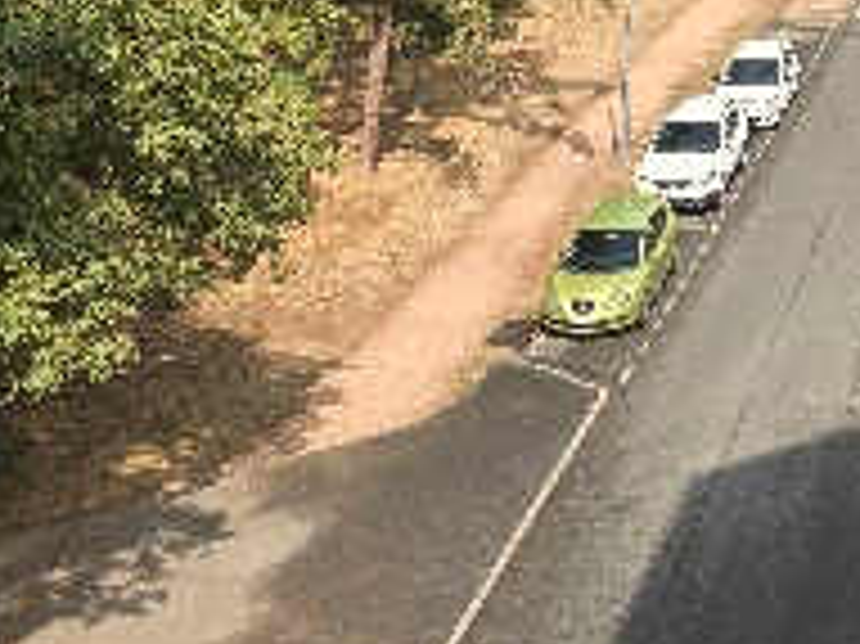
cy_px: -302
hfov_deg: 22.8
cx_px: 1099
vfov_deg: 17.3
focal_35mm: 77
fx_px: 1912
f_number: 1.7
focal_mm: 6.3
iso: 12
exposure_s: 1/467
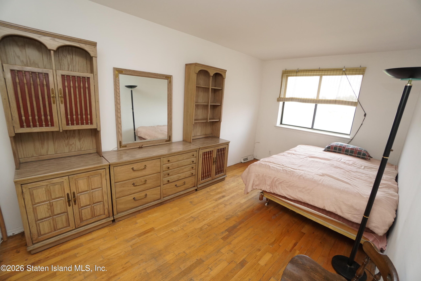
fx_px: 175
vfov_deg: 77.3
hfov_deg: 100.4
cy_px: 140
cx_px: 210
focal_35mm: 15
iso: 800
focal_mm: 10
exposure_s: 1/160
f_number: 4
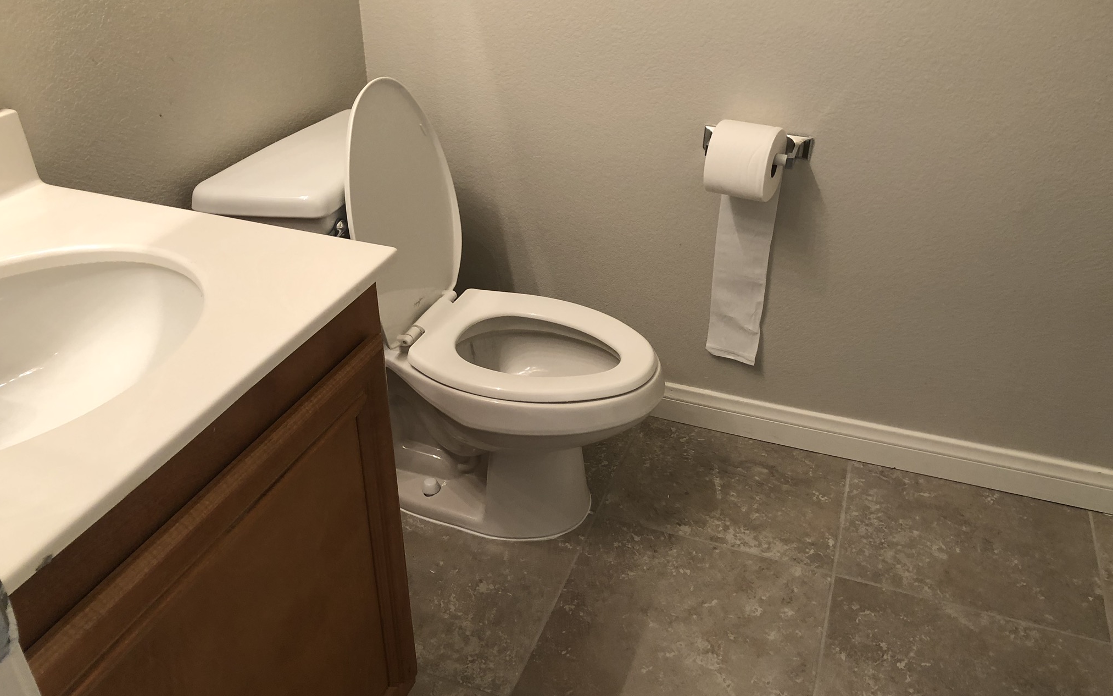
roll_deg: +0.6
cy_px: 321
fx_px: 910
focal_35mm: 30
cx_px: 557
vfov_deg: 41.8
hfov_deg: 62.9
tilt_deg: -29.8
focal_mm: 4
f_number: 1.8
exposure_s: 1/17
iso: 40
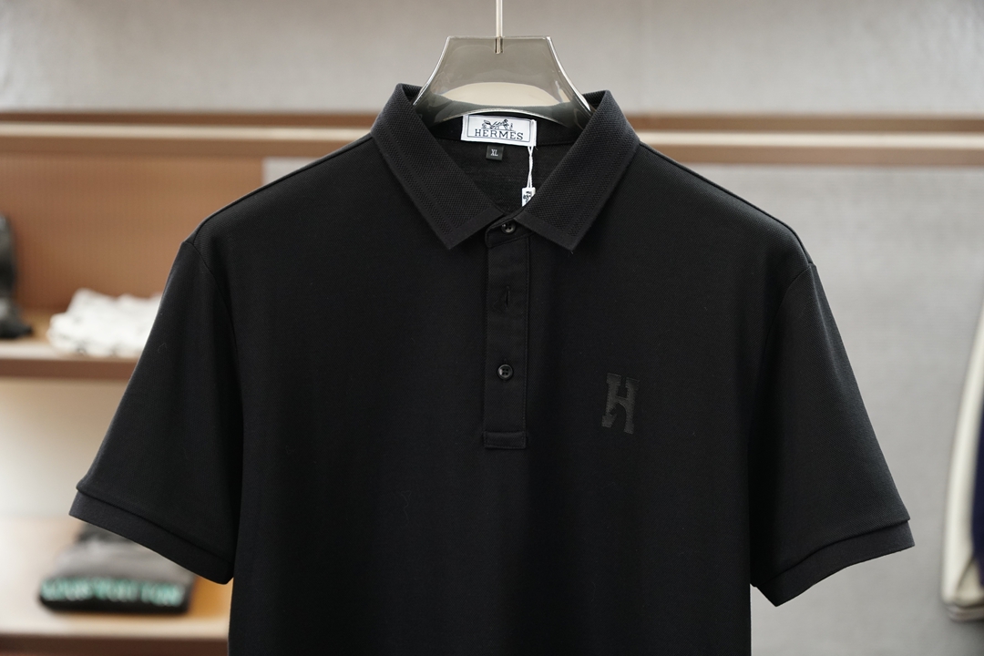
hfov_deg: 26.0
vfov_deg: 17.5
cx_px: 492
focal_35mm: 78
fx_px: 2132
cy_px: 328
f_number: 3.5
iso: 800
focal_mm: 52
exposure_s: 1/125
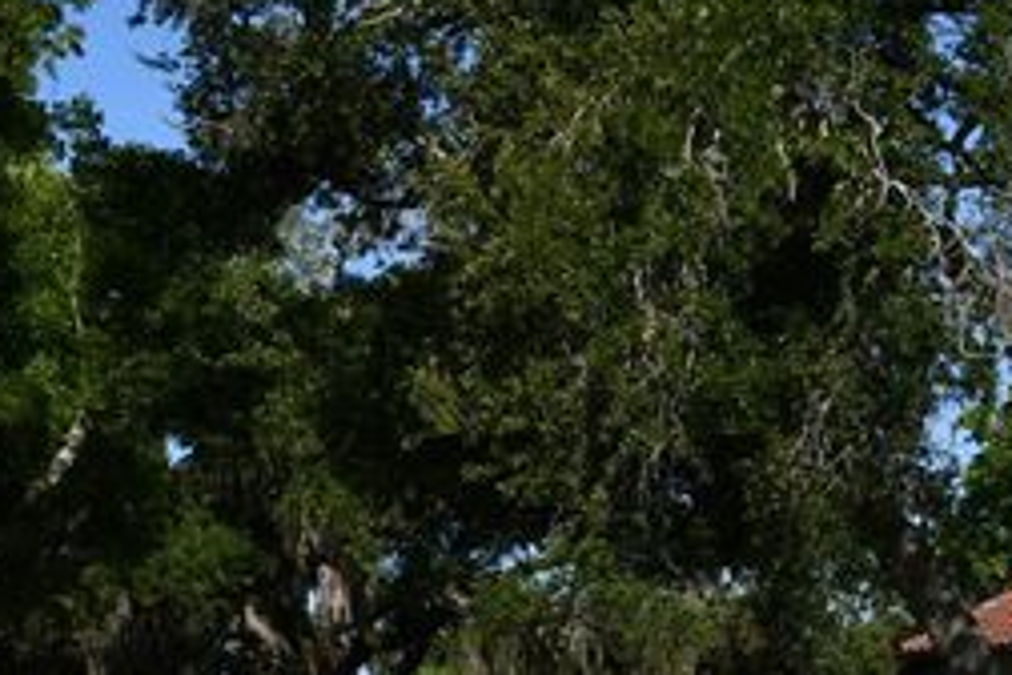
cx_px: 811
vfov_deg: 11.1
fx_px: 3429
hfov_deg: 16.7
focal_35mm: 122
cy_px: 775
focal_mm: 24
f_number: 9
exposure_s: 1/320
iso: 100
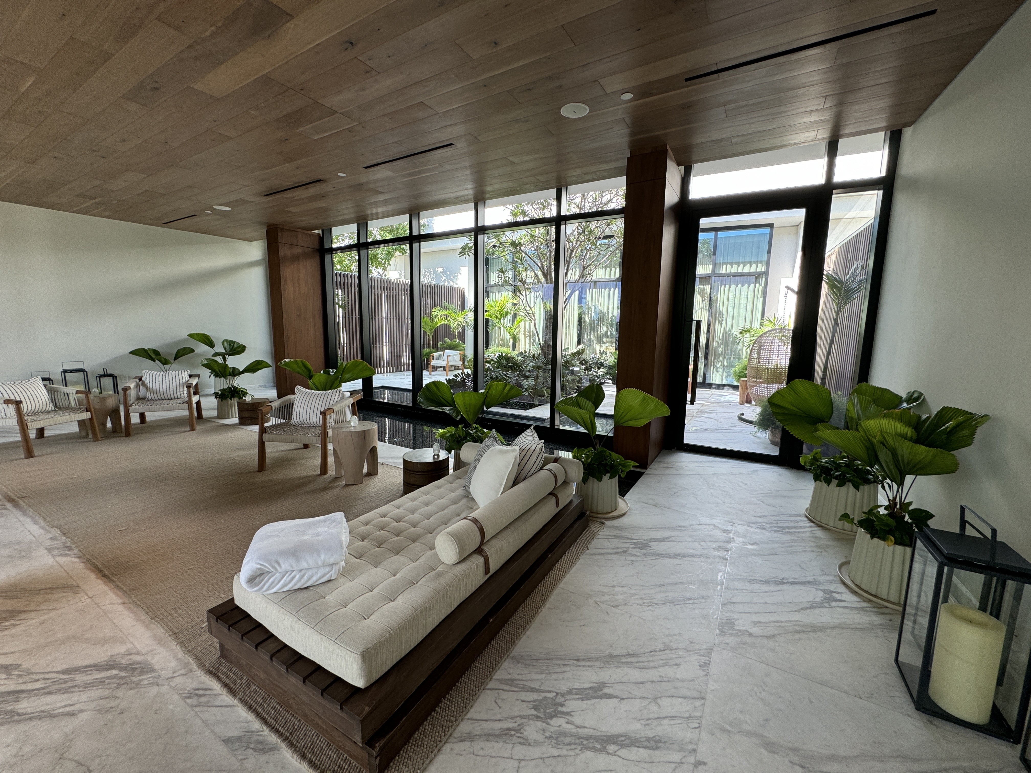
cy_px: 386
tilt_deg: -9.2
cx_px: 516
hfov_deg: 102.1
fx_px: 417
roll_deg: -1.1
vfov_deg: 85.7
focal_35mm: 14
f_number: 2.2
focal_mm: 2.22
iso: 64
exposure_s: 1/120
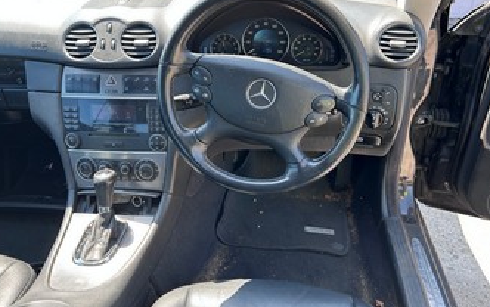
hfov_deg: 64.6
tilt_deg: -34.8
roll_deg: +5.5
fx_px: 388
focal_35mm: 29
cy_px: 152
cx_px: 251
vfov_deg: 43.2
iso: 50
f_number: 1.5
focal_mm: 5.7
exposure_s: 1/198
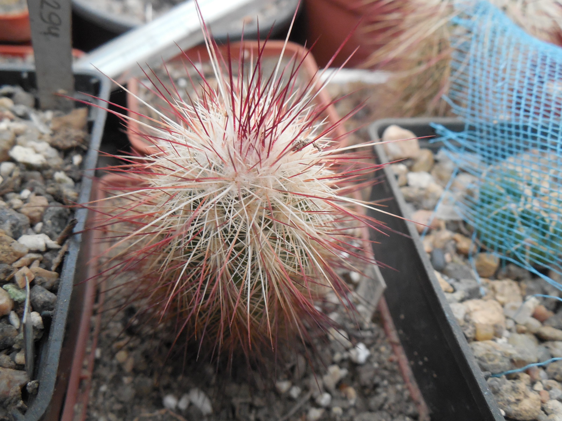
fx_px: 503
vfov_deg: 45.4
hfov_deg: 58.4
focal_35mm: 31
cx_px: 281
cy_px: 210
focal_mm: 5.6
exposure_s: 1/13
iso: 400
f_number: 3.6
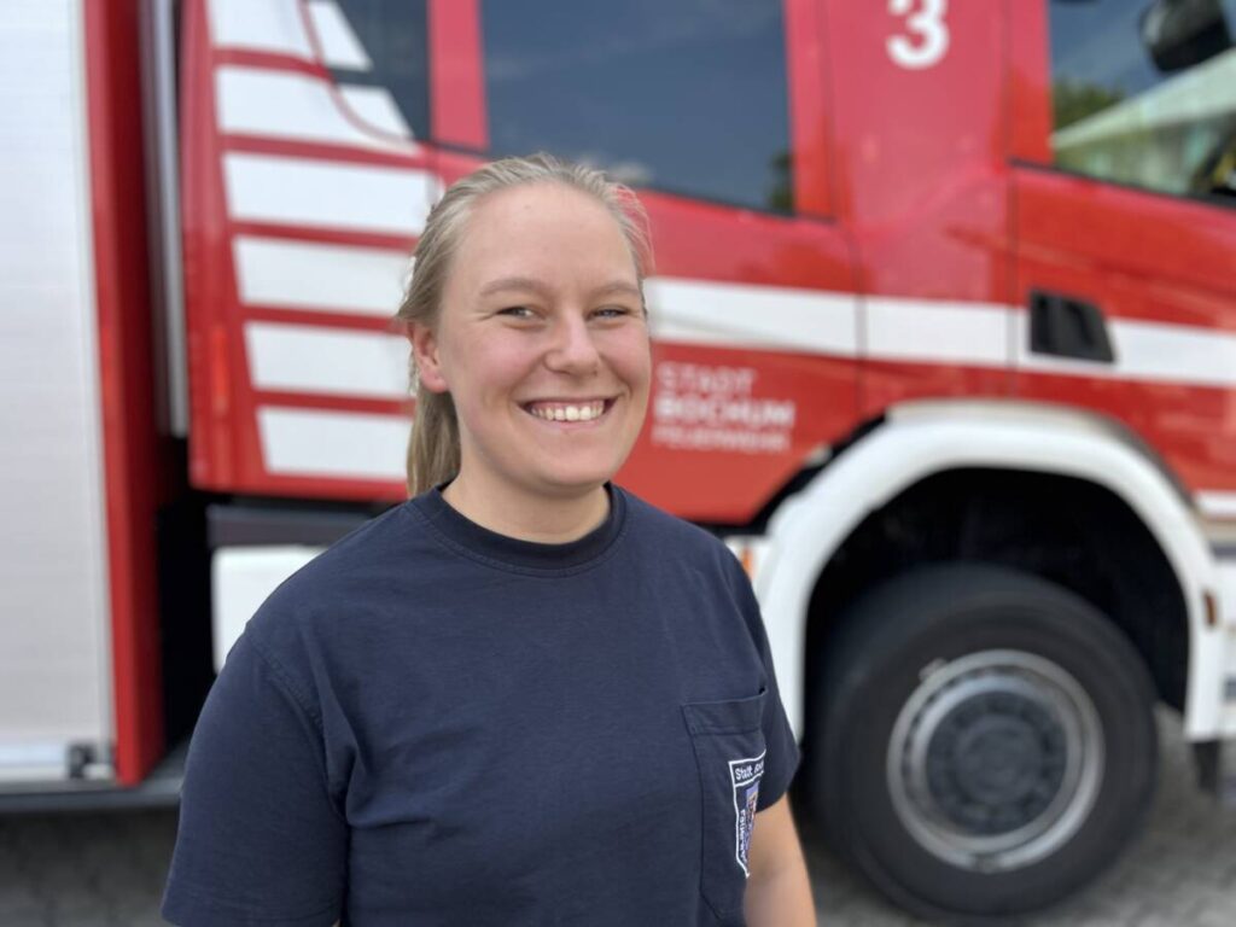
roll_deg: +1.0
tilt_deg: -2.0
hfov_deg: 67.3
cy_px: 464
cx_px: 618
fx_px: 928
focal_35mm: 26
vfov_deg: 53.1
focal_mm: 5.7
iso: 50
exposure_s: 1/932
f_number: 1.5
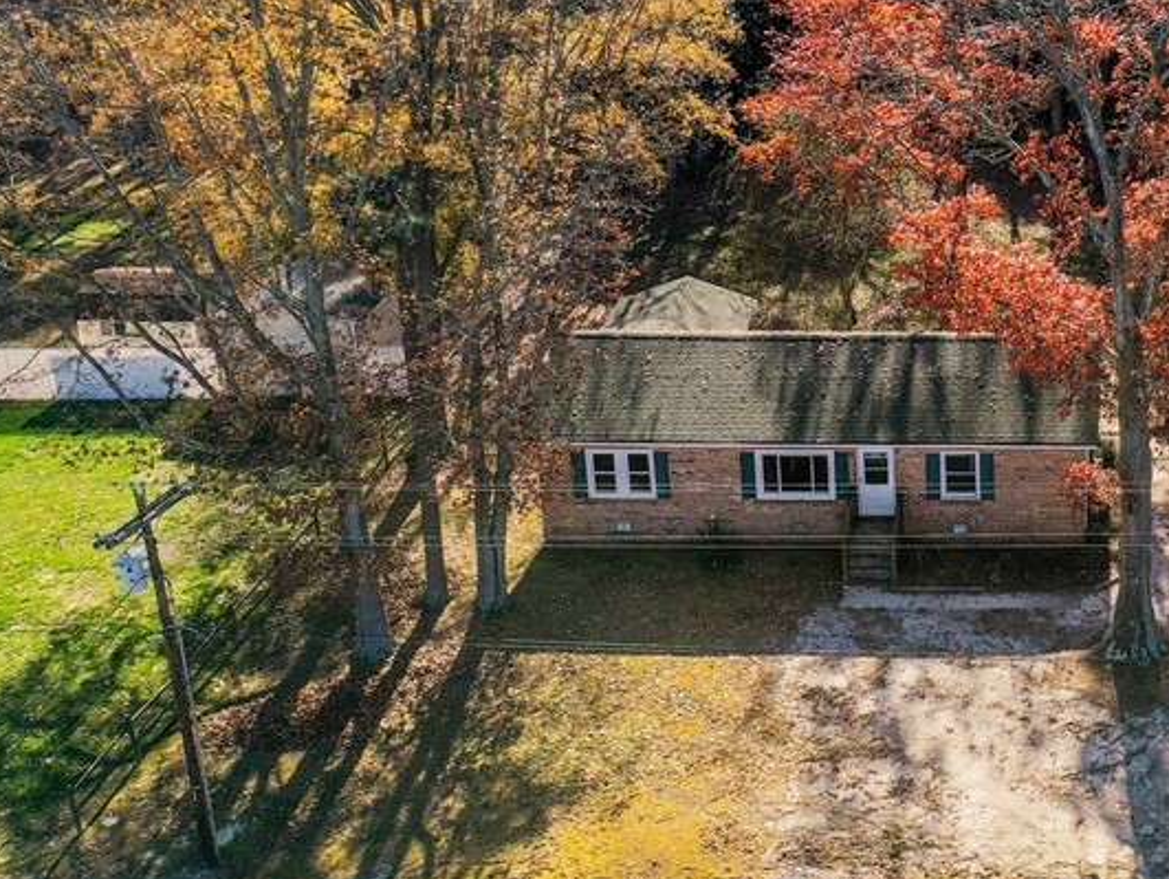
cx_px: 1149
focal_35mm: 55
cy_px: 158
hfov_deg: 32.3
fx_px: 1859
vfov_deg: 26.0
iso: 100
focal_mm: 10.26
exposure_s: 1/60
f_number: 3.5
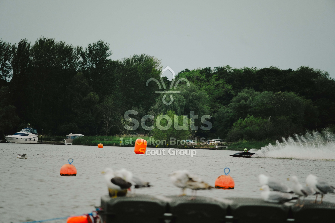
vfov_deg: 3.7
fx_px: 3489
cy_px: 112
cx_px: 168
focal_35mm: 375
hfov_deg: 5.5
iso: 640
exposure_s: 1/640
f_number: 5.6
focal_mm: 250
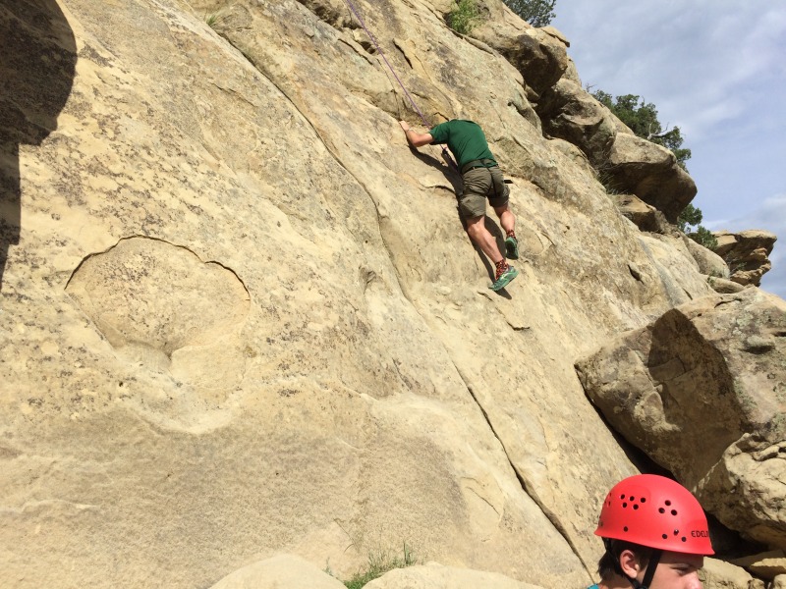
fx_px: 658
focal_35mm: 29
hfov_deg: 61.7
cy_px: 294
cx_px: 393
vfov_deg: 48.2
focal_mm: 4.15
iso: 32
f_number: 2.2
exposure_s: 1/3165
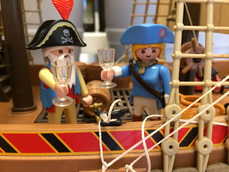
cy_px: 86
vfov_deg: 48.2
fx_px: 192
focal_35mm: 29
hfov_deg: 61.7
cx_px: 114
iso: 200
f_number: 2.2
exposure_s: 1/33
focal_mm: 4.15
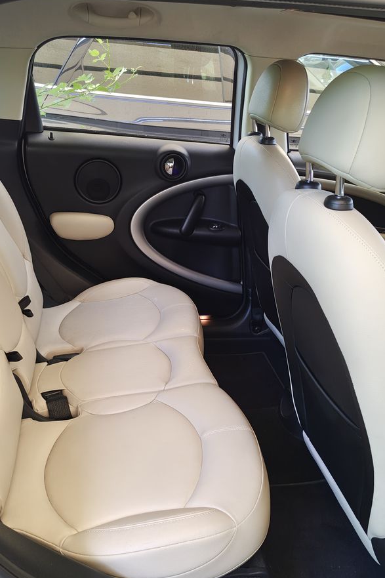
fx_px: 546
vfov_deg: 55.8
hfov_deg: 38.9
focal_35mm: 34
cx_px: 184
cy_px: 289
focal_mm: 5.56
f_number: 1.8
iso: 1600
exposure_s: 1/60.7
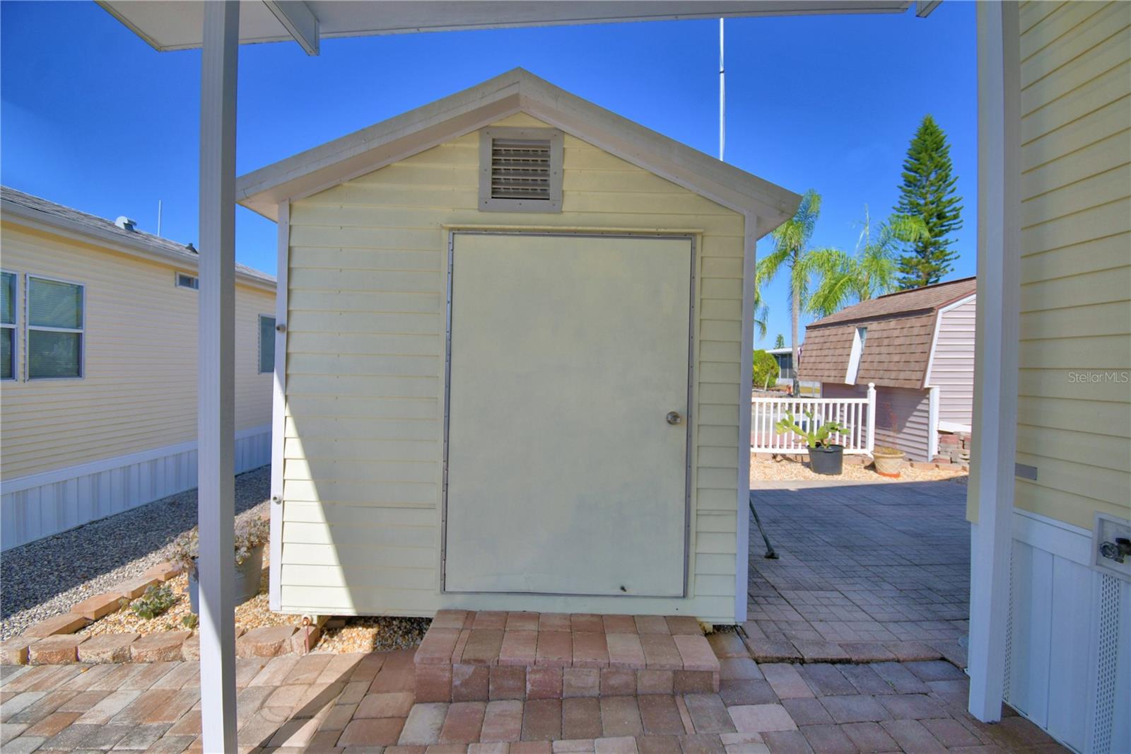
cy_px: 377
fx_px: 471
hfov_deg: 100.4
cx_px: 566
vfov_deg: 77.3
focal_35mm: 15
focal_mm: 10
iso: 100
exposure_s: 1/1250
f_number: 4.5
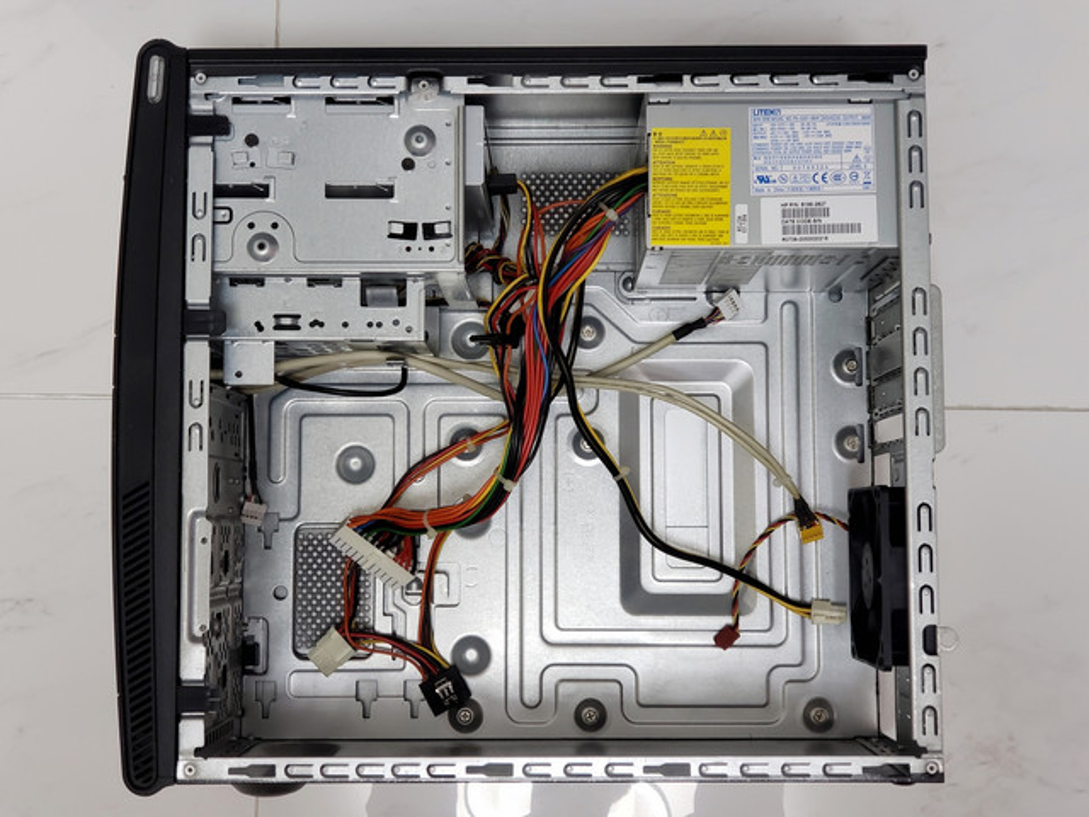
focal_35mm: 52
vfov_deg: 28.0
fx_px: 1636
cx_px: 544
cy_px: 408
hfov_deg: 36.8
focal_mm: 6
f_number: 2.4
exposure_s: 1/25
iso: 200
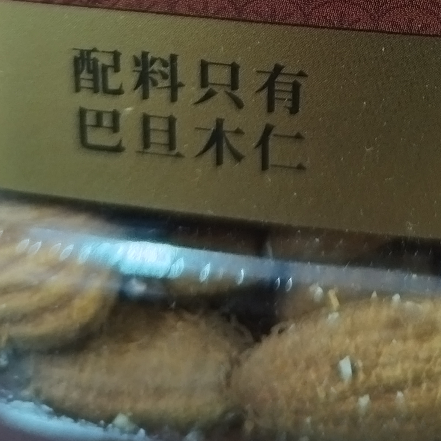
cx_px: 426
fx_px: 850
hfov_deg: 27.6
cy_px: -134
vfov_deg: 25.1
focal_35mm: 59
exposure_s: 1/25
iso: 1679
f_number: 1.9
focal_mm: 5.52
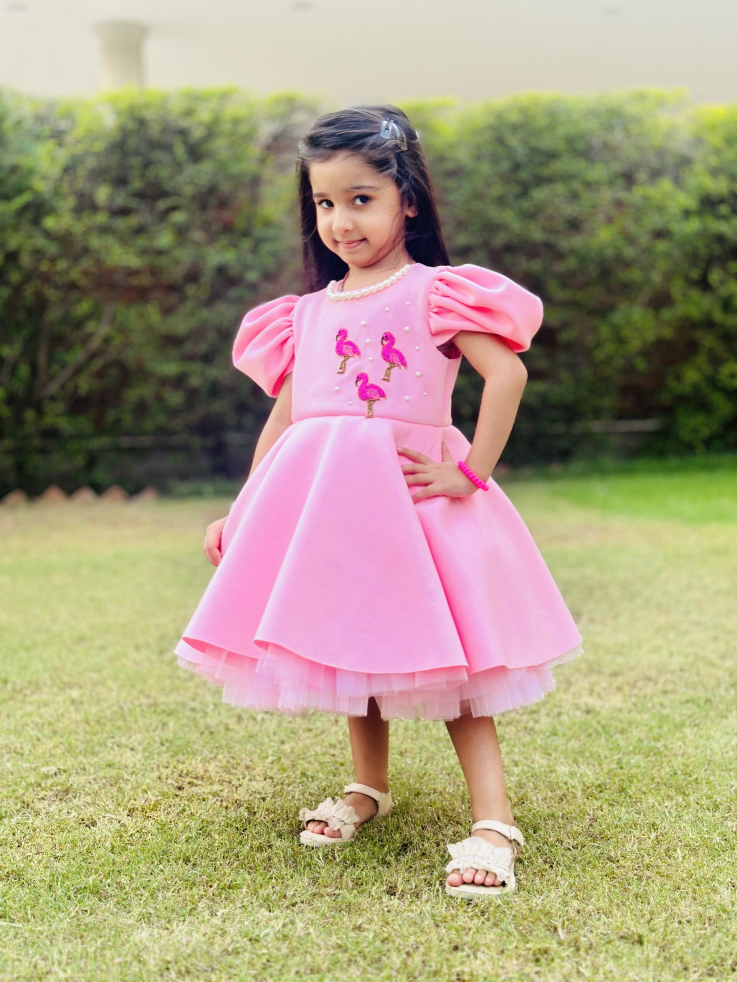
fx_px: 1363
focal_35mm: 48
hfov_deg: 30.3
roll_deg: +0.8
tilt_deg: -3.4
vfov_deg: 39.7
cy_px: 491
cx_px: 368
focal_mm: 6.86
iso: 125
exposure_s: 1/121
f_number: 1.78
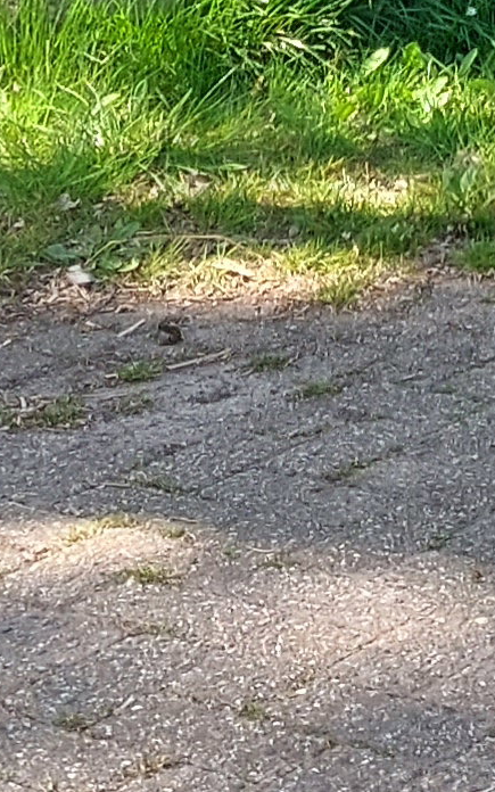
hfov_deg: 7.5
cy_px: -1165
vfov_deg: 10.5
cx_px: 940
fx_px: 3648
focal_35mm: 169
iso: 25
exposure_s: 1/210
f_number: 1.8
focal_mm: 5.23
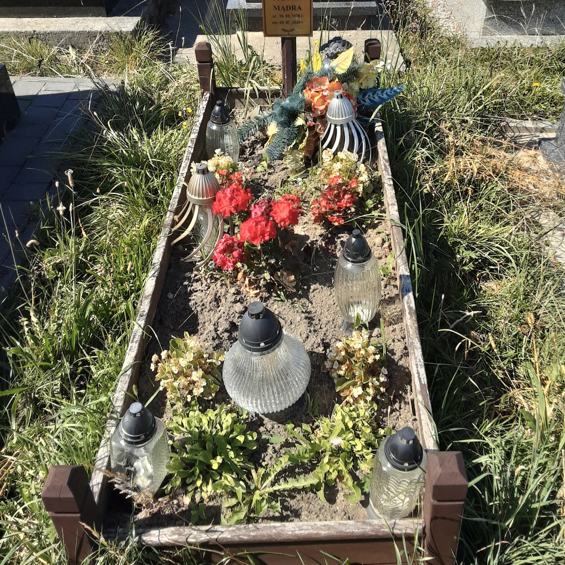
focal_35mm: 34
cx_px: 283
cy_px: 182
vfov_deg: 47.6
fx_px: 628
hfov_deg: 48.5
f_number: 1.9
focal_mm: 2.9
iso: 40
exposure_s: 1/2000
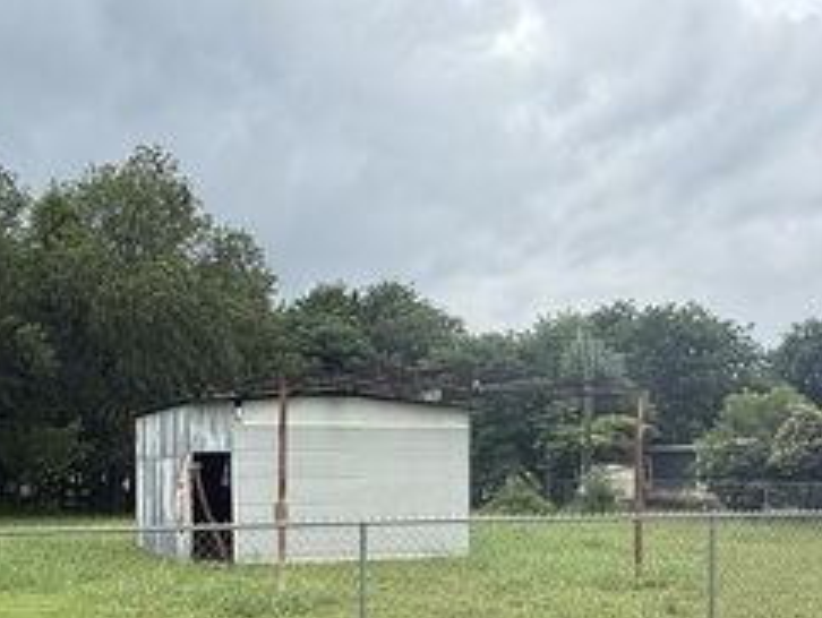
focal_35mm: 37
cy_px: 486
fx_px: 879
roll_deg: +2.6
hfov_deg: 48.6
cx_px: 231
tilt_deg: -3.5
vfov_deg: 37.5
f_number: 2.2
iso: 50
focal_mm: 2.22
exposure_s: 1/518
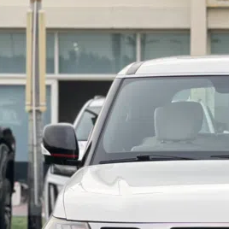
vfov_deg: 12.9
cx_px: 252
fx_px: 1010
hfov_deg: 12.7
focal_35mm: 135
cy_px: 167
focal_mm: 7.5
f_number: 2.2
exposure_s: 1/121
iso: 100
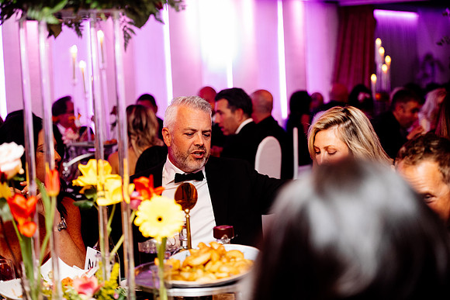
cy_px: 150
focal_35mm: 70
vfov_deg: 19.5
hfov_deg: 28.8
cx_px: 225
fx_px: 875
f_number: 2.8
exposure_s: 1/200
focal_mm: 70
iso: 3200
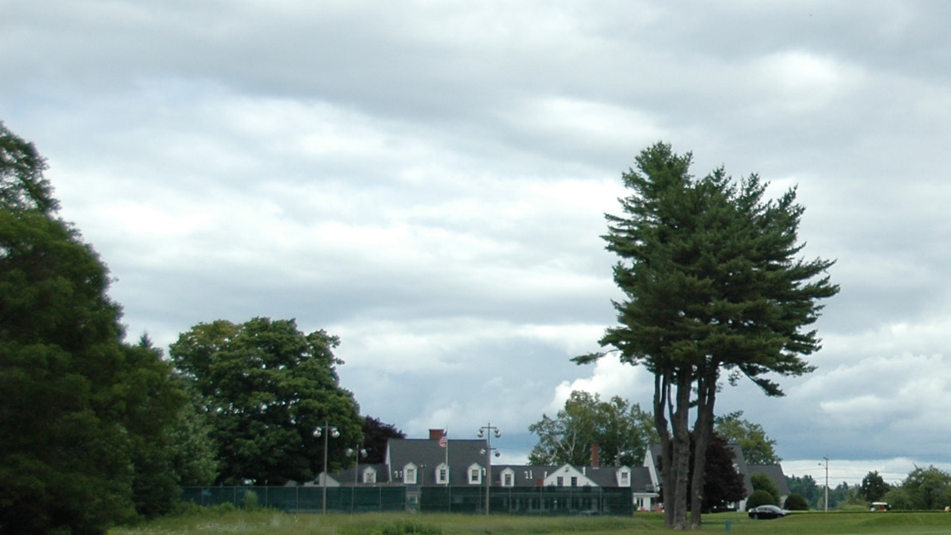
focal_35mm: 92
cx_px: 868
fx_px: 2320
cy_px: 320
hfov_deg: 22.6
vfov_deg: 13.1
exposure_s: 1/1600
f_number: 4.2
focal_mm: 32
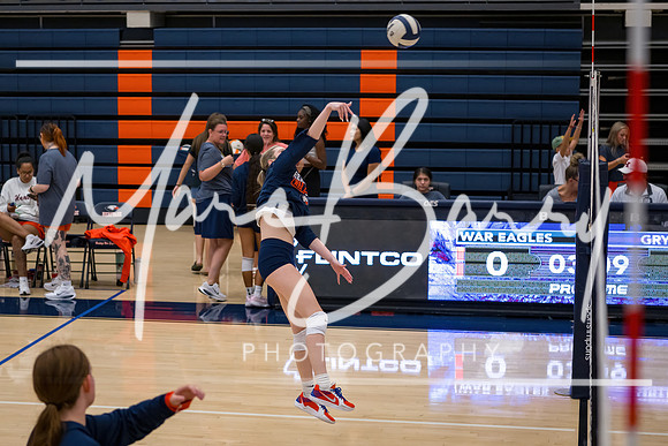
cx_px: 284
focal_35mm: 84
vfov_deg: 16.2
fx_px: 1567
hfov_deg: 24.0
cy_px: 227
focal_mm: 70
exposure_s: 1/1000
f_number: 2.8
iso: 2000
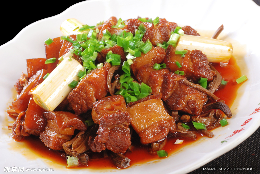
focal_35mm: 90
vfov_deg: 15.2
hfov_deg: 22.6
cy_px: 87
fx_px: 651
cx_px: 130
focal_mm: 60
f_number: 10
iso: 160
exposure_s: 1/160
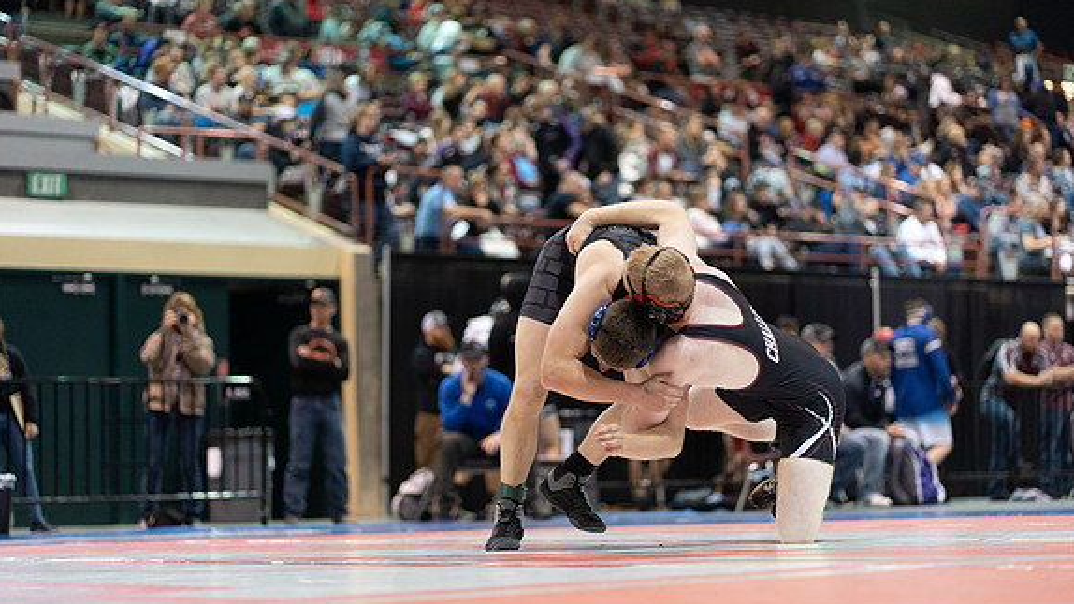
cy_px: 317
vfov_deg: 13.4
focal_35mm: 90
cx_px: 539
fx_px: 2563
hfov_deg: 23.7
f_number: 1.8
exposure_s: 1/500
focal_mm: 85
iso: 2500
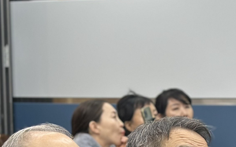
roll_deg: +1.8
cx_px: 107
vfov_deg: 7.2
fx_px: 1152
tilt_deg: -9.9
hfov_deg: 11.7
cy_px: 249
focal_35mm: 179
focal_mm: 6.86
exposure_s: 1/60
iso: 80
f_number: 1.78
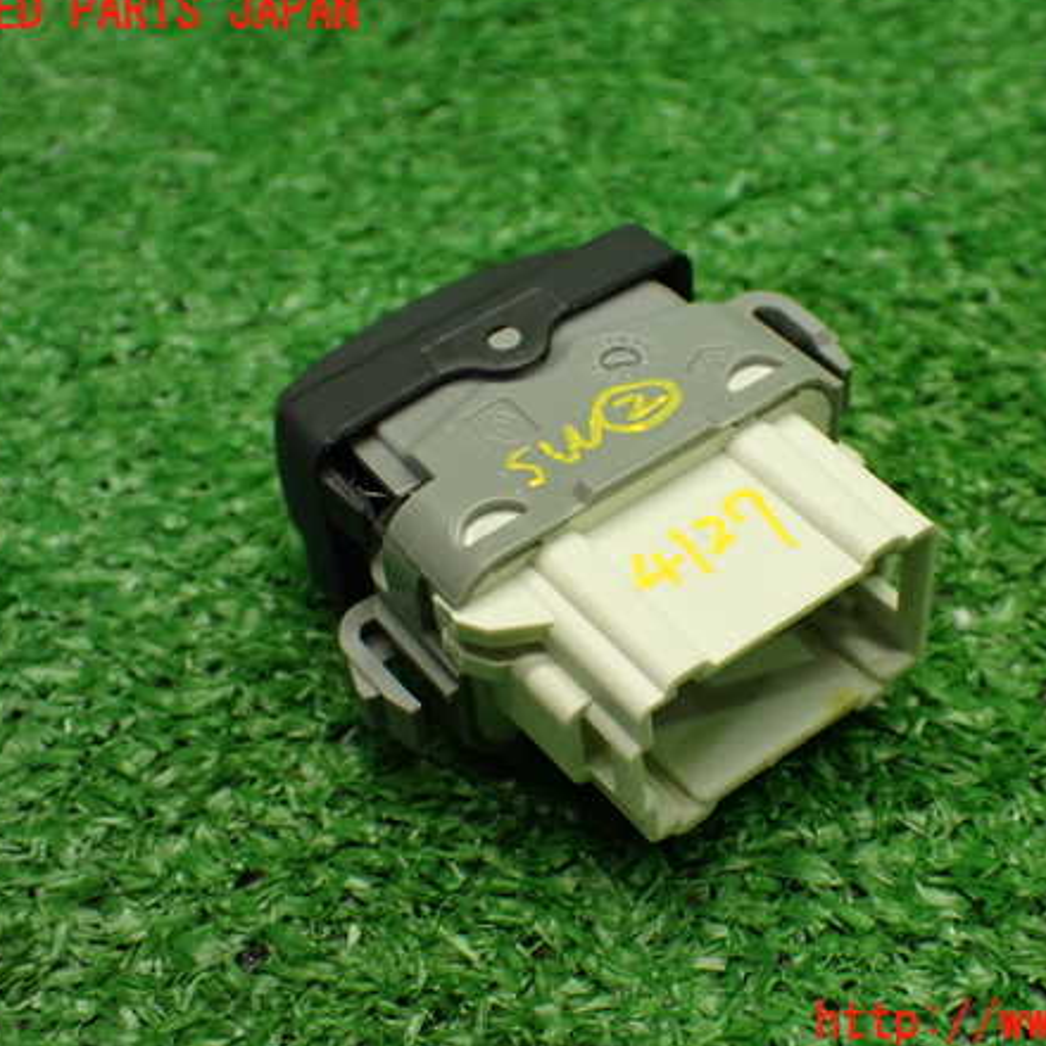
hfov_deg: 32.1
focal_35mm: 53
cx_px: 639
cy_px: 518
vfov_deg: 32.2
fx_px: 1812
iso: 800
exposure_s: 1/160
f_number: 2.9
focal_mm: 7.84
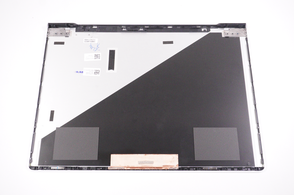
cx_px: 147
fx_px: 281
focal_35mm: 34
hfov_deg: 55.1
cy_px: 98
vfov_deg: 38.3
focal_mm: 23
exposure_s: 1/2000
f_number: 6.3
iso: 8000
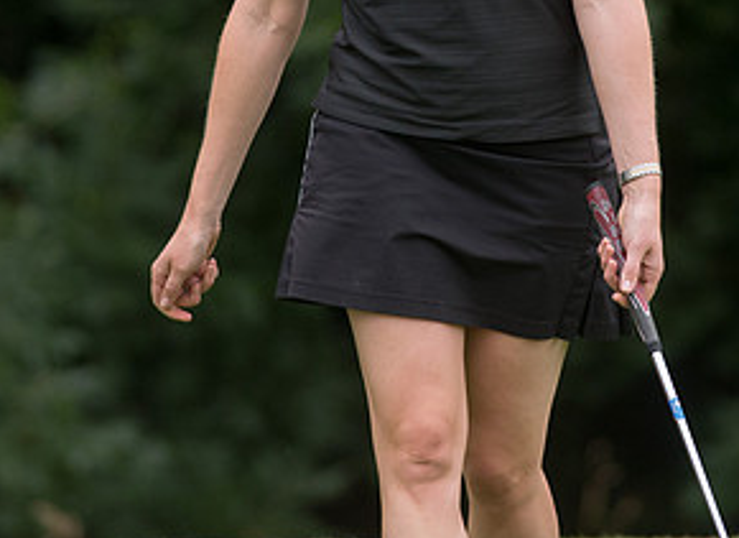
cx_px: 504
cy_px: -70
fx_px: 16158
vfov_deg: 1.9
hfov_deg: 2.6
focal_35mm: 765
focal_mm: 300
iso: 800
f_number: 4
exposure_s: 1/3200
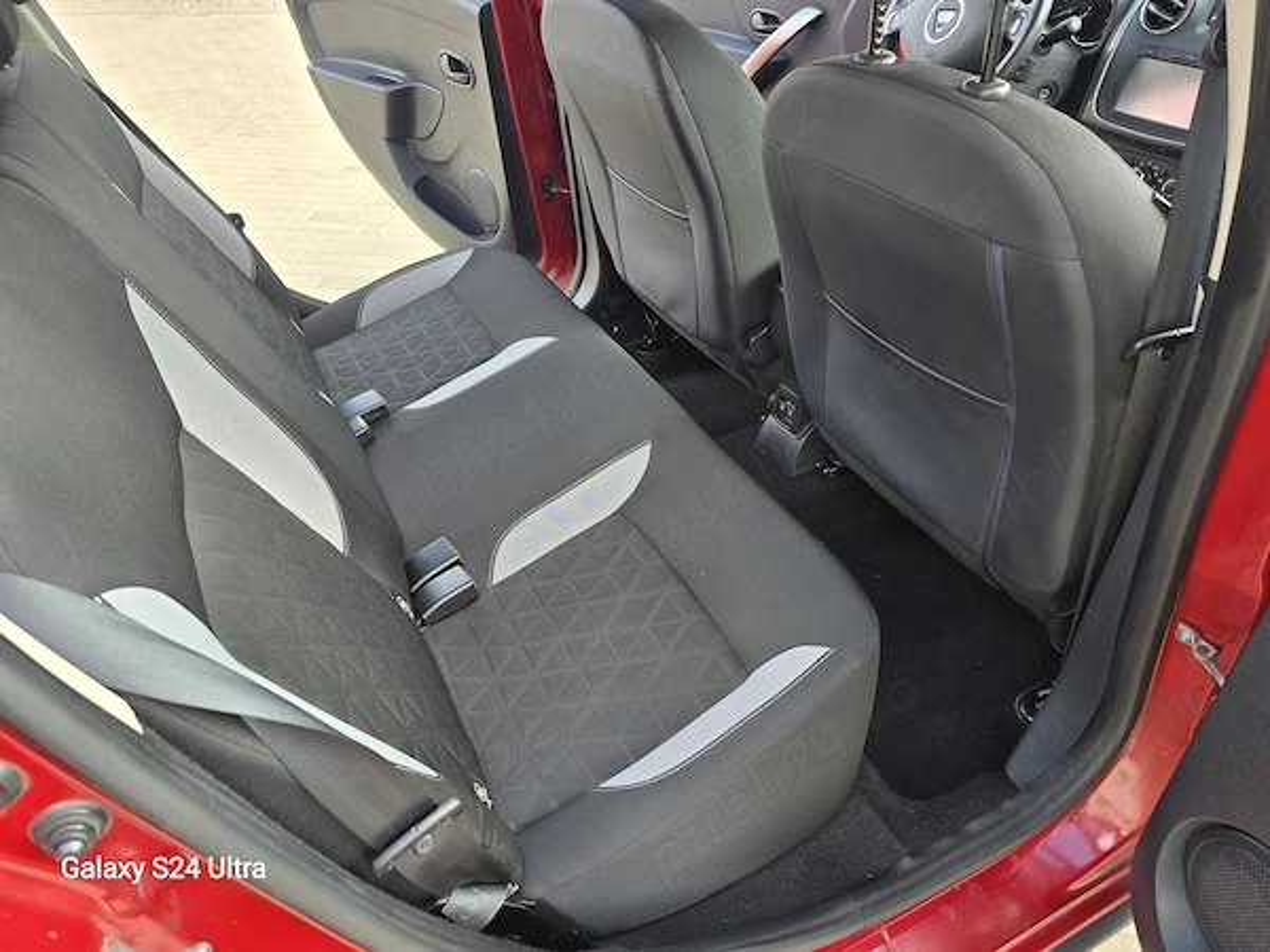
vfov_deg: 58.9
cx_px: 635
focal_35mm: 23
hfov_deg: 73.9
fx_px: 844
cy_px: 476
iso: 64
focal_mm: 6.3
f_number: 1.7
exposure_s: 1/180
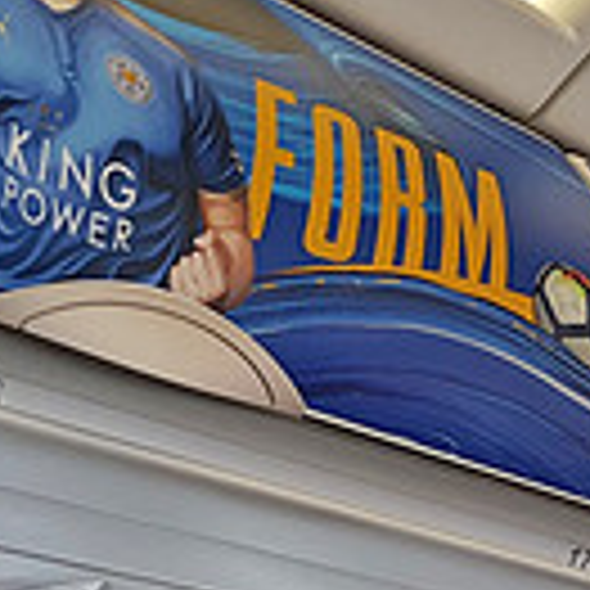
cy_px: 646
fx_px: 1967
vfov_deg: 16.6
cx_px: 518
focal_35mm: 102
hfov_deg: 16.9
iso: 64
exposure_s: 1/50
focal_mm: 4.2
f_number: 1.7
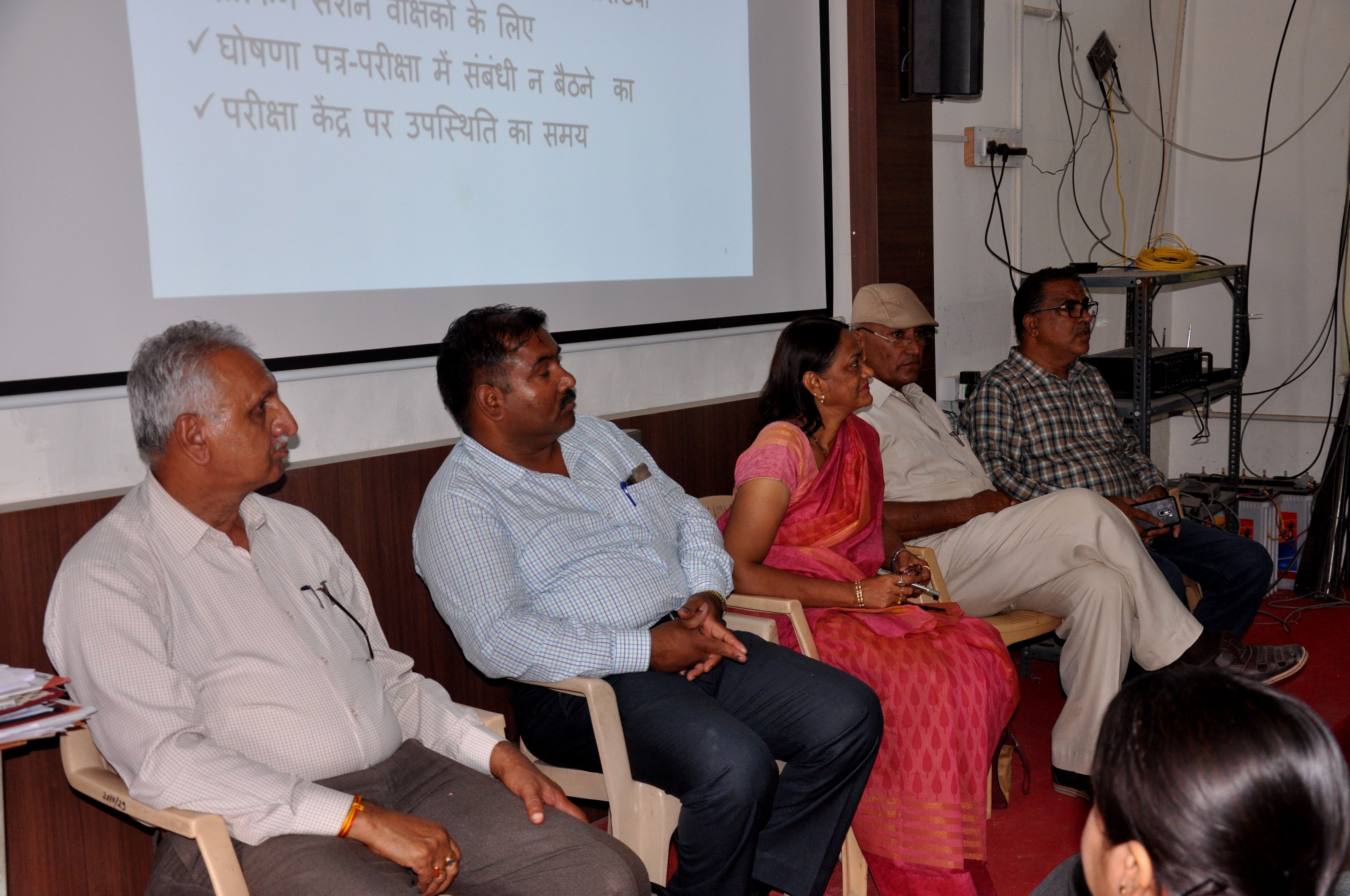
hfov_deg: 43.7
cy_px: 448
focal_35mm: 45
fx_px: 1685
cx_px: 675
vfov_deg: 29.8
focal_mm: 30
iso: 640
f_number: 5.6
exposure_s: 1/60
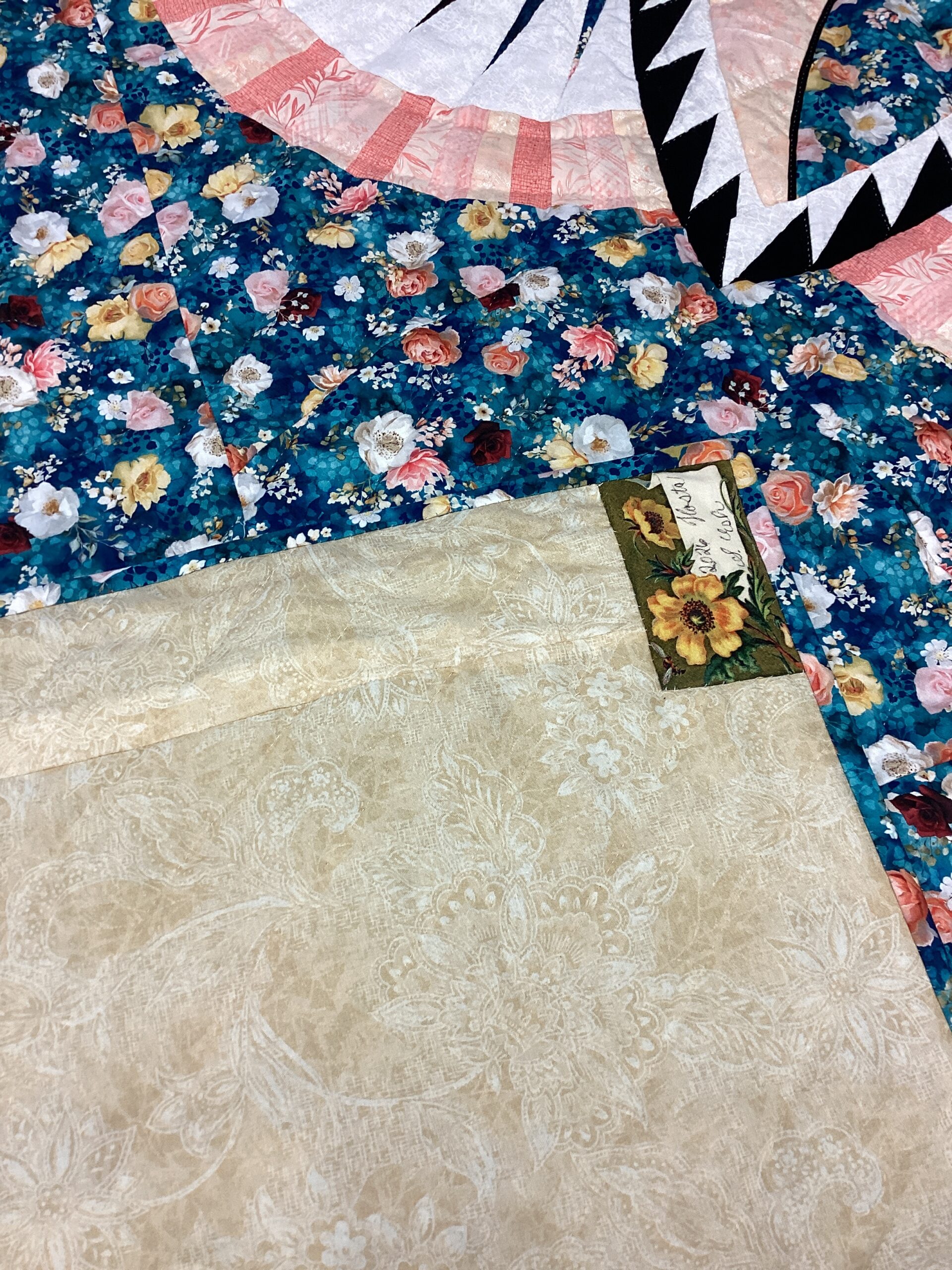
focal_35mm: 31
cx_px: 476
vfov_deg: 58.4
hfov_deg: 45.4
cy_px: 635
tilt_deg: -63.2
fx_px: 1137
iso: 64
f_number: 2.4
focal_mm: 3.3
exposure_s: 1/60
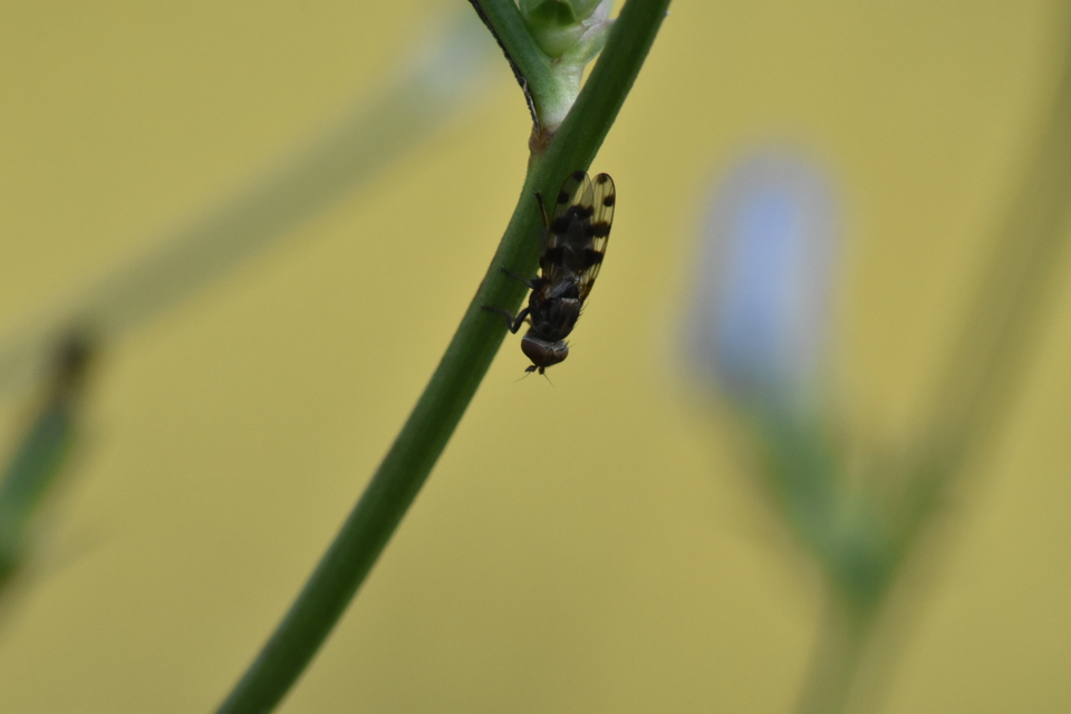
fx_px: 13386
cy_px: 357
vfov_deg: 3.1
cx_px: 536
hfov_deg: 4.6
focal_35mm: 450
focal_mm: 300
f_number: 16
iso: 2000
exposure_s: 1/400
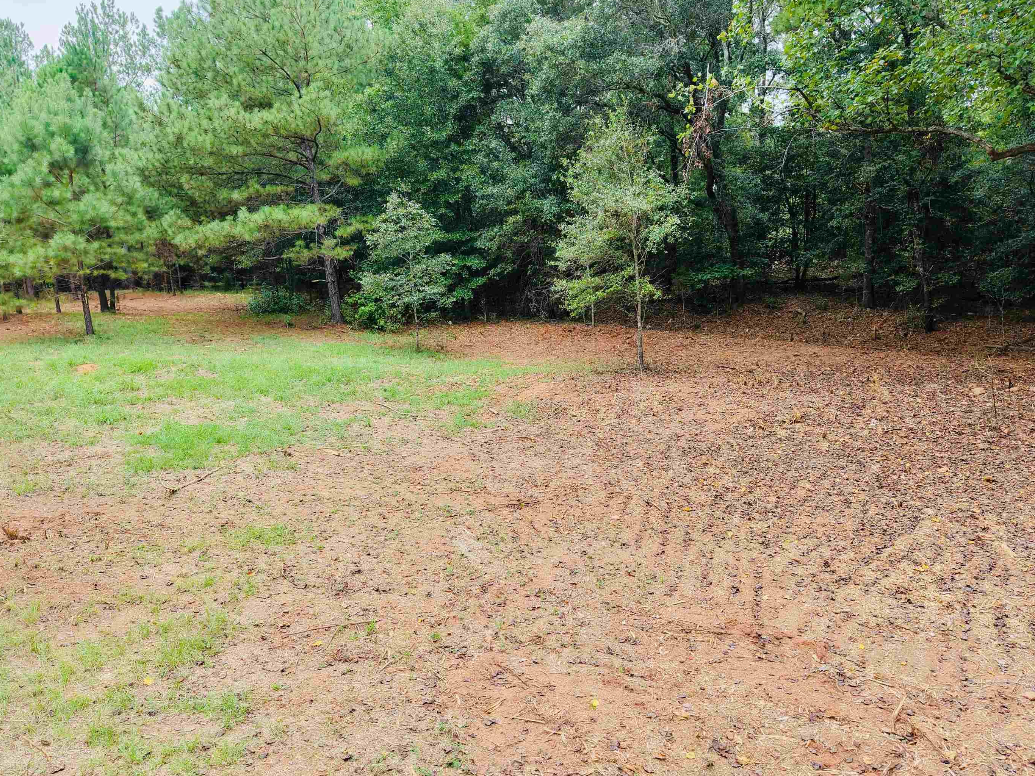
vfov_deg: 51.3
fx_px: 807
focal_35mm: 27
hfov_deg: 65.3
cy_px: 401
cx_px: 531
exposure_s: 1/400
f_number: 1.8
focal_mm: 8.67
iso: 100
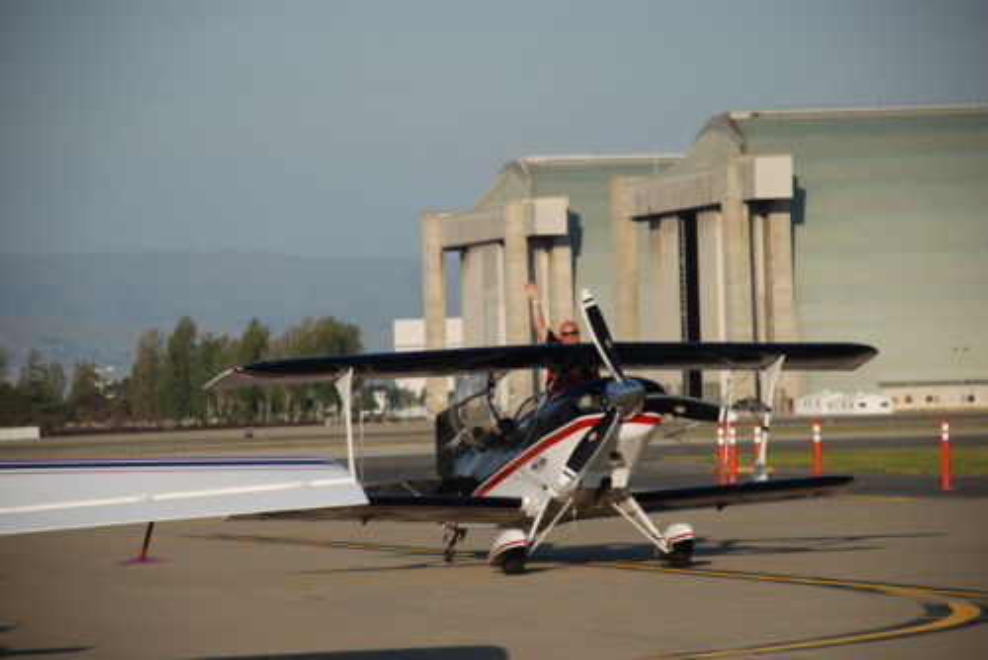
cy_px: 330
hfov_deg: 11.0
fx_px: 5149
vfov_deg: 7.3
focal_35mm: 188
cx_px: 494
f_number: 5.6
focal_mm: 125
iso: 125
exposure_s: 1/500
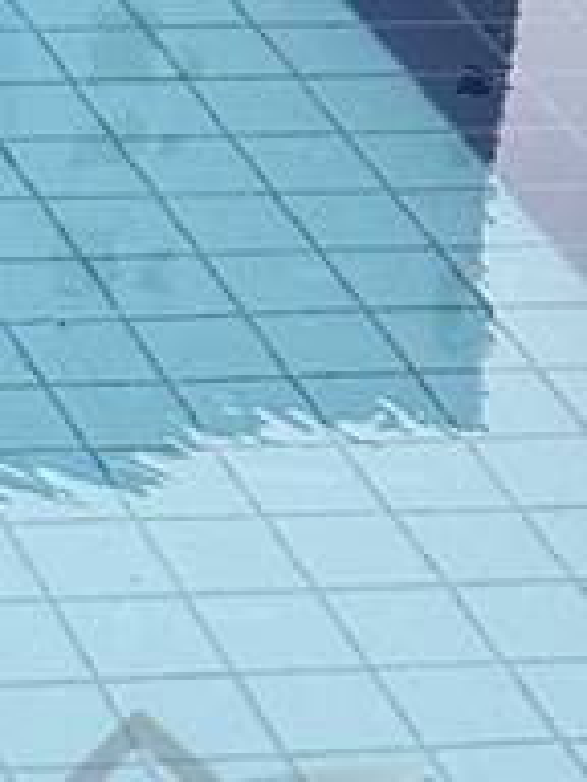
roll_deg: -3.6
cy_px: -1124
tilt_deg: -13.2
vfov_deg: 6.9
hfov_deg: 5.2
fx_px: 6105
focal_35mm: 270
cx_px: -1056
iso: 64
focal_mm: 6.76
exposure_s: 1/980
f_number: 1.78
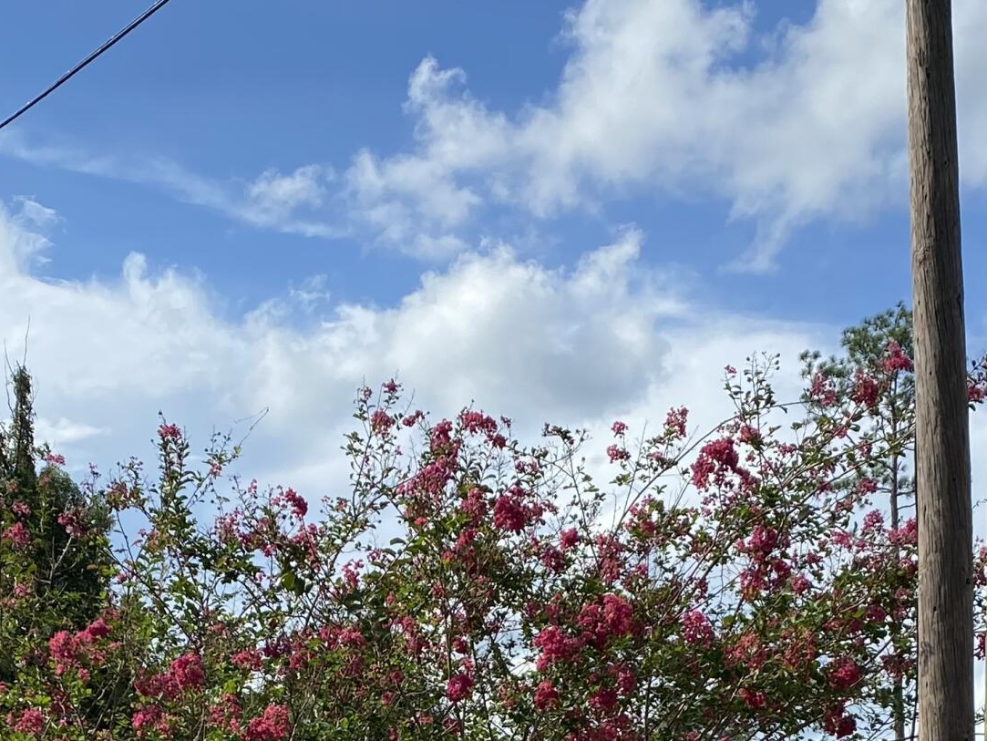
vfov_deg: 19.3
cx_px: 356
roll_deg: +0.0
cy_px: 895
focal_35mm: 72
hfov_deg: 26.9
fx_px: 2054
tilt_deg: +1.8
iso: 32
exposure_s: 1/3040
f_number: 1.8
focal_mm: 4.25
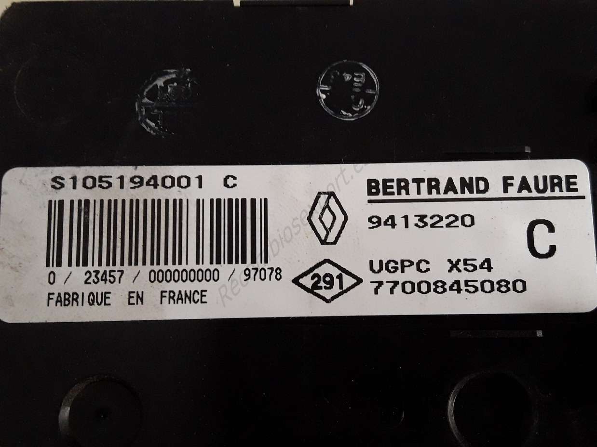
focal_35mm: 28
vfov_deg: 49.7
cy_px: 224
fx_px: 483
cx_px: 298
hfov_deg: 63.5
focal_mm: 3.7
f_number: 1.9
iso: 200
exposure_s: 1/33
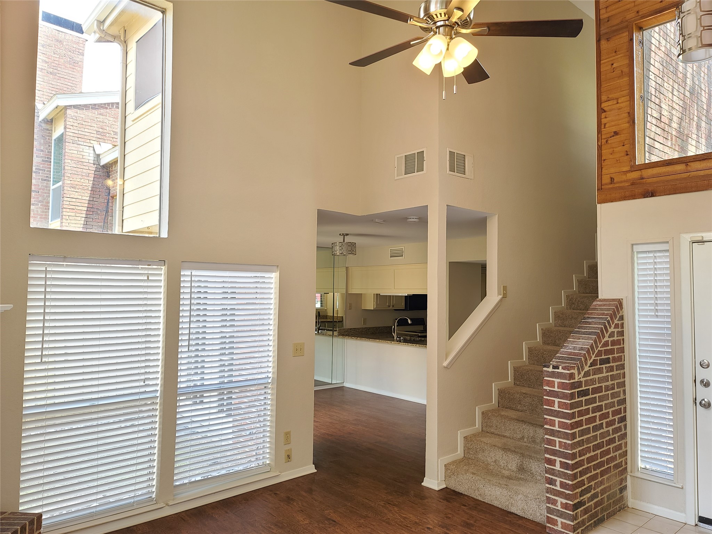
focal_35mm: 25
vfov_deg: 54.9
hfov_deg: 69.4
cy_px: 267
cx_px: 356
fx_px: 514
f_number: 1.8
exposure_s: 1/59
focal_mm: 7
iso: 50
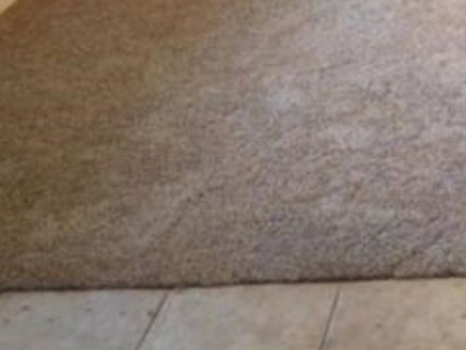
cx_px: 559
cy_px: -14
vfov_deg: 18.6
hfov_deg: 23.2
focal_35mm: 77
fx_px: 1037
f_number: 2.2
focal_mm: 4.15
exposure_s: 1/15
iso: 320
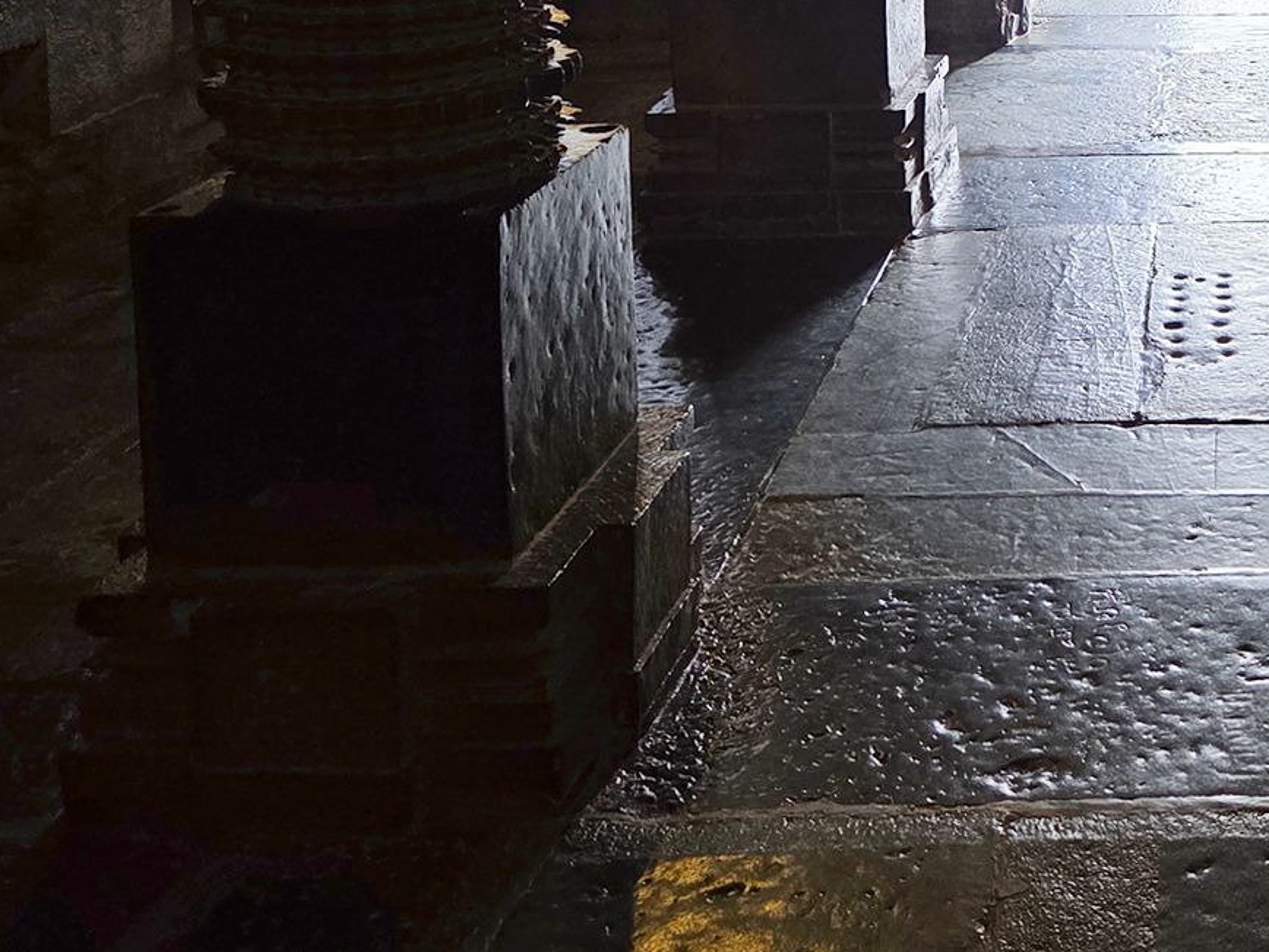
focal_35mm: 53
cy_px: -142
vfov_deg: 25.2
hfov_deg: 32.9
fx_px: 1943
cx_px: 1300
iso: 125
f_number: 1.8
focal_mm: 5.4
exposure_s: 1/100
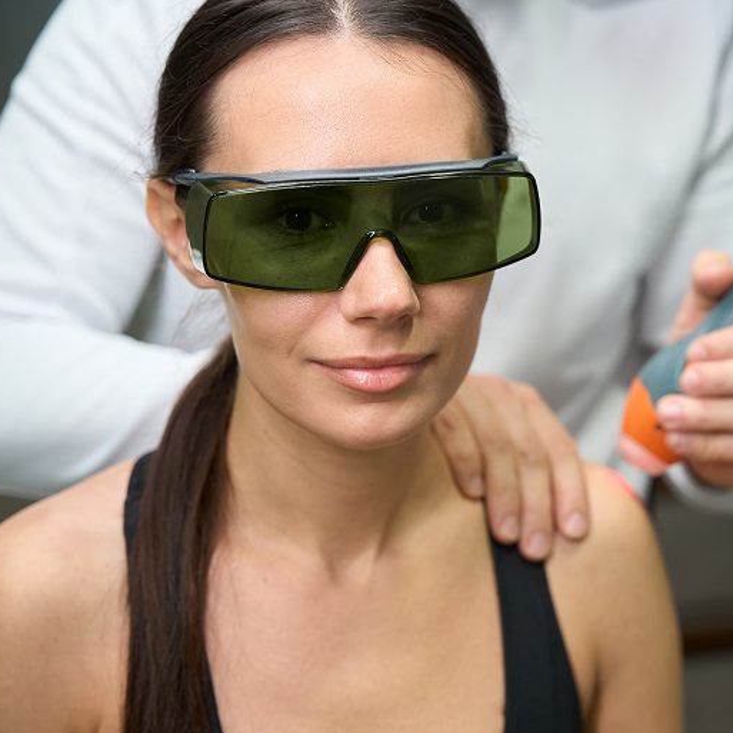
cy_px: 380
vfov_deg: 20.4
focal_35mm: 85
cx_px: 577
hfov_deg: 20.2
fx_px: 2040
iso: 800
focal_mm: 57.1
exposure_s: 1/250
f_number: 2.8
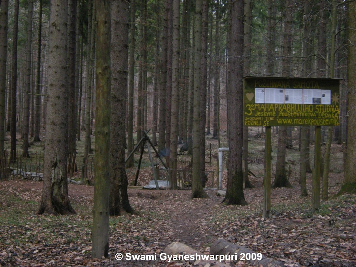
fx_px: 535
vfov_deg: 28.0
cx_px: 178
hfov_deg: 36.8
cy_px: 134
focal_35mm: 52
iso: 338
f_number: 3.8
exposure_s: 1/53.1
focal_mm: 8.8
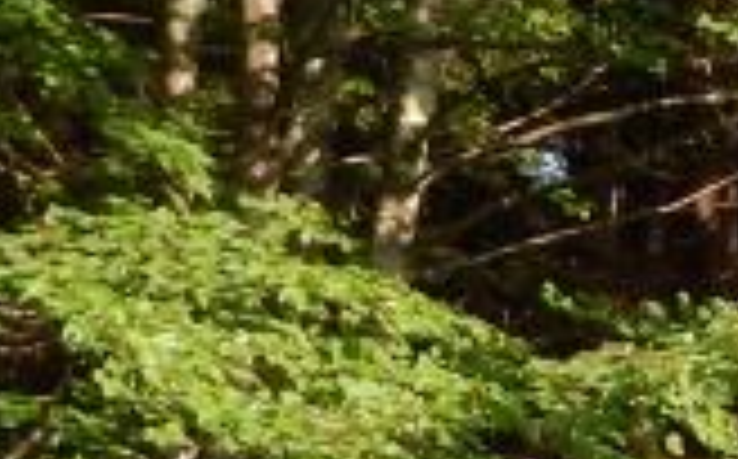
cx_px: 2052
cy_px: 742
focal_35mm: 146
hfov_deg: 10.8
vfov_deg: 8.7
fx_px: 2932
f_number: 3
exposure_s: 1/320
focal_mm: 4
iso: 125
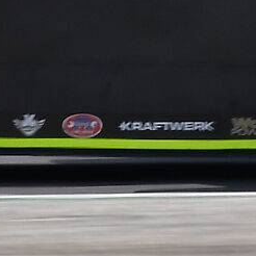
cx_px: -43
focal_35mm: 3734
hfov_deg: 0.5
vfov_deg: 0.5
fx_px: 31242
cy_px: -120
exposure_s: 1/200
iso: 250
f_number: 16
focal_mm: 300
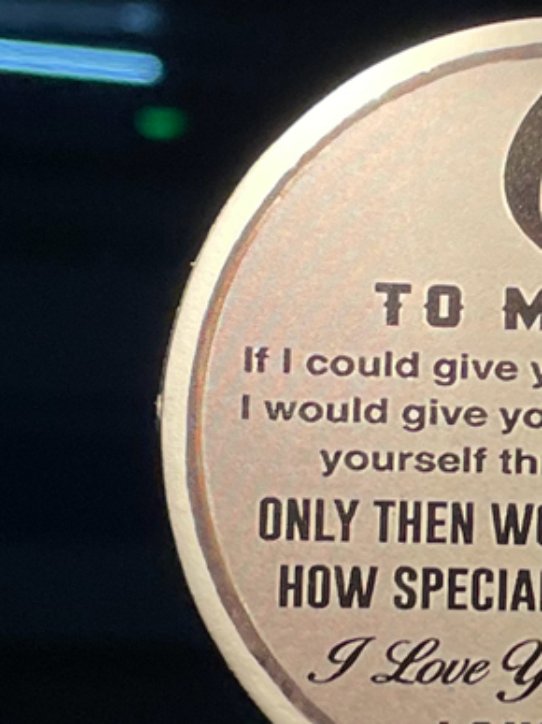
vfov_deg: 16.4
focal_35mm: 120
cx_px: 542
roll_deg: -0.9
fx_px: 2507
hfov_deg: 12.2
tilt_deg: +4.7
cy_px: 384
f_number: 1.6
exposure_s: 1/121
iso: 125
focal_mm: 4.2
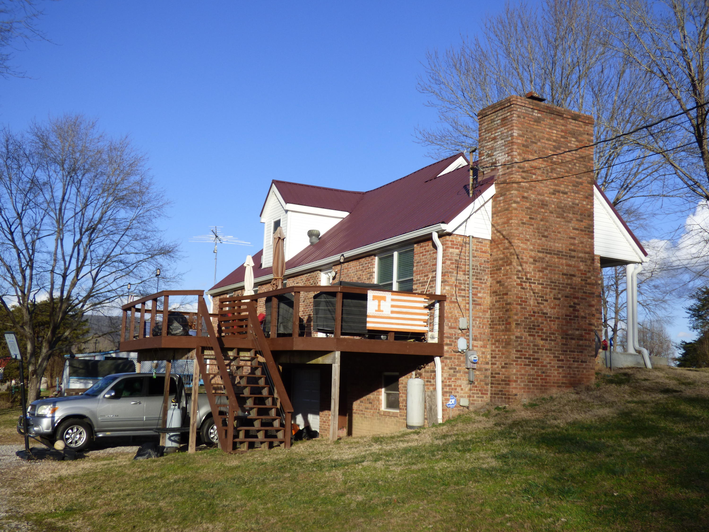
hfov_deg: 50.1
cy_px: 266
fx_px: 758
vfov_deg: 38.7
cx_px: 354
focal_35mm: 37
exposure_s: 1/1000
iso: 100
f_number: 3.5
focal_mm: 6.47
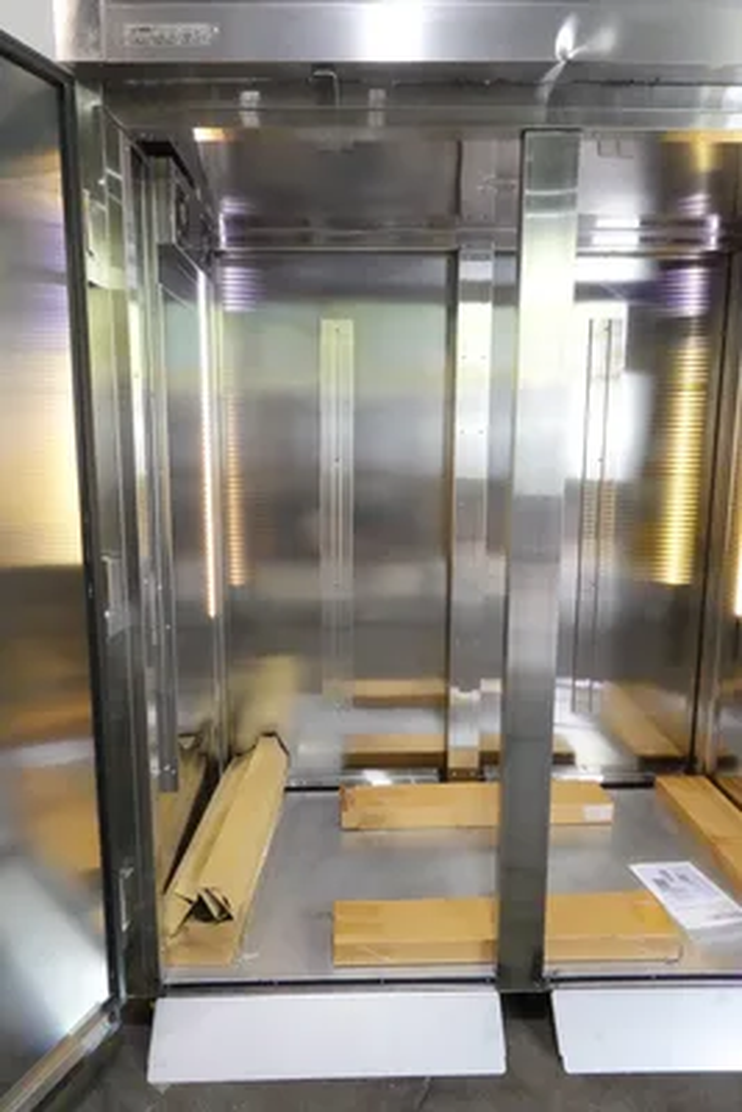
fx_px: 741
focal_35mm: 24
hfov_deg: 53.2
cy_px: 556
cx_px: 371
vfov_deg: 73.7
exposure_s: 1/30
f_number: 11
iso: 4000
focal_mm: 9
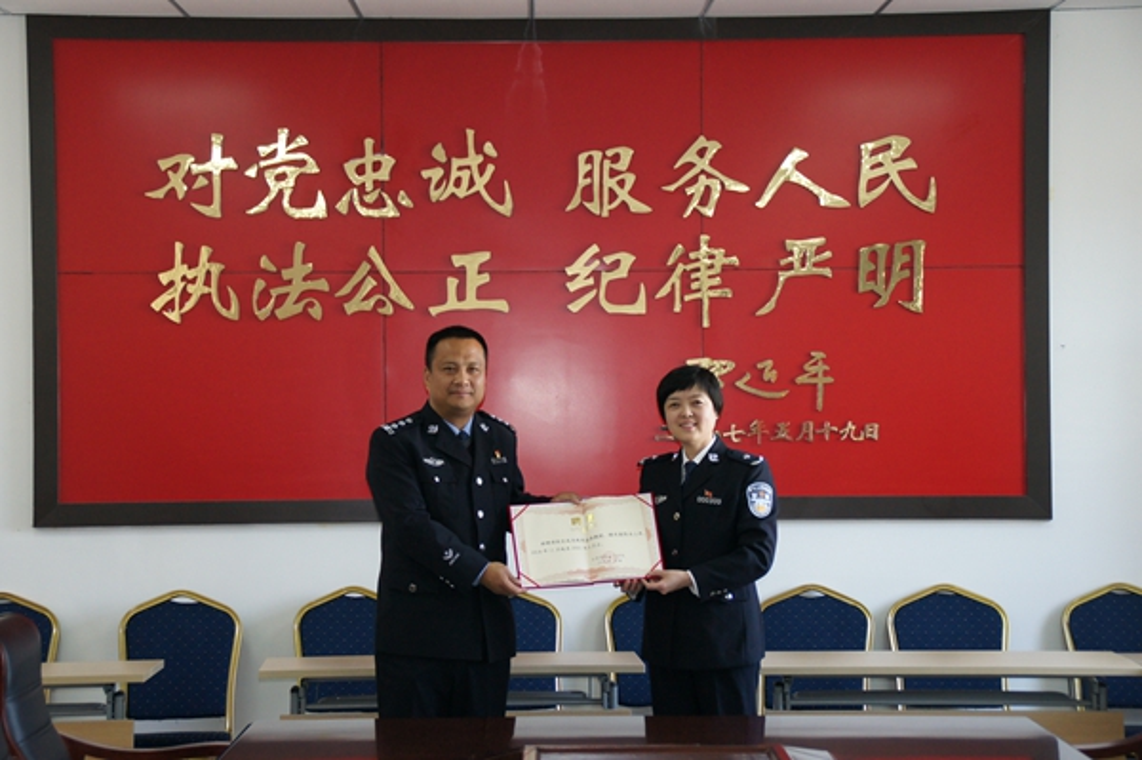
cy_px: 380
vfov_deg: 18.2
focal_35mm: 75
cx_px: 571
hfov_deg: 27.0
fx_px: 2377
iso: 640
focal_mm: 50
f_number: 5
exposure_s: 1/80
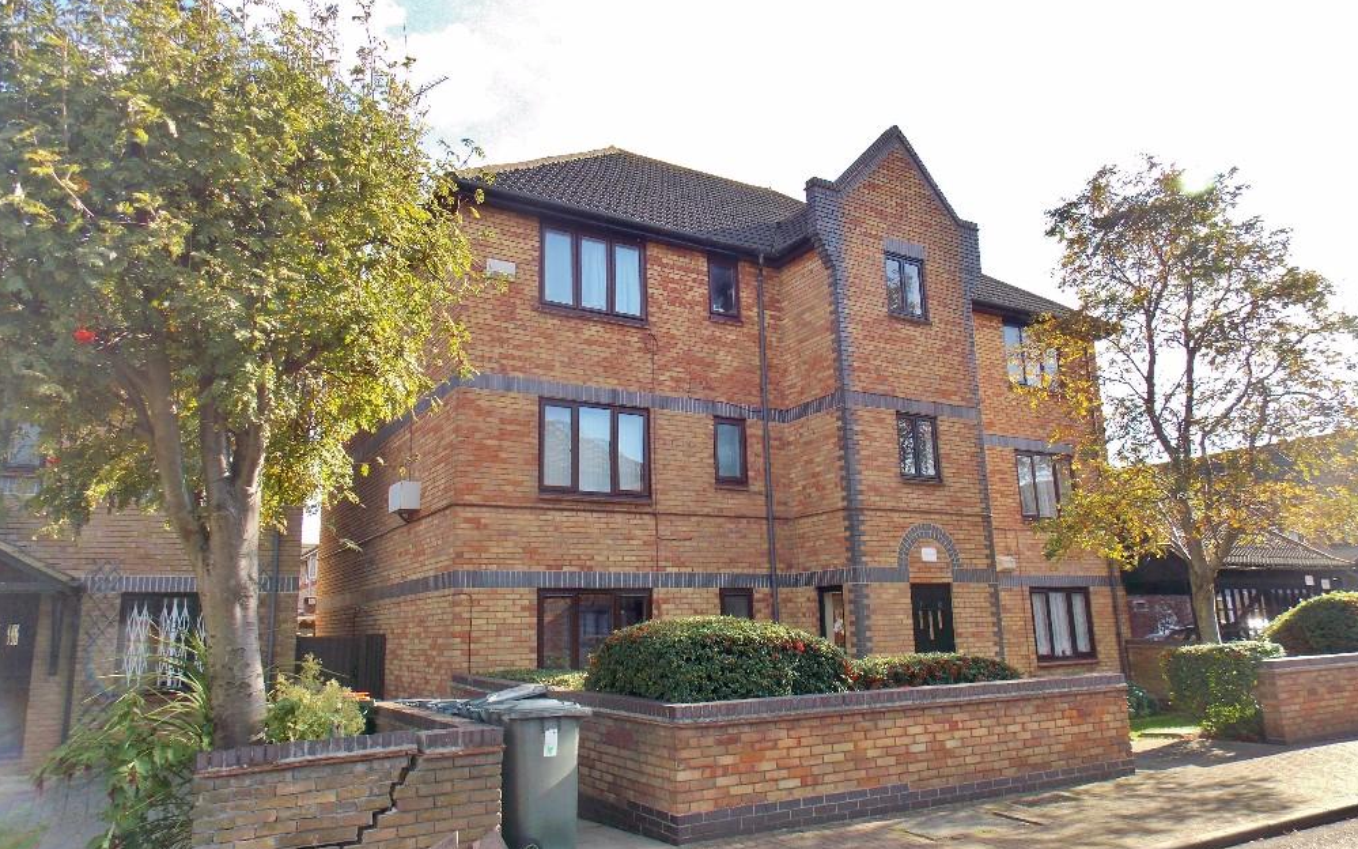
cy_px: 441
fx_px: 925
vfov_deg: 49.2
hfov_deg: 72.6
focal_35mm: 25
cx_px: 670
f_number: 3.1
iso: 80
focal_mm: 4
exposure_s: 1/250
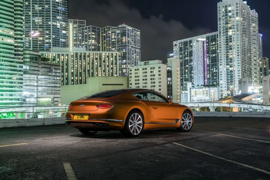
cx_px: 135
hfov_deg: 50.7
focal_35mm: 38
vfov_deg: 35.1
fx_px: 285
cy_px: 90
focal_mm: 38
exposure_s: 15
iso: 400
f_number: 8
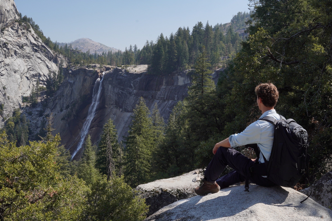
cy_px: 110
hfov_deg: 53.1
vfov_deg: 36.9
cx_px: 166
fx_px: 332
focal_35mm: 36
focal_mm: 24
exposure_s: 1/60
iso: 100
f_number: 18
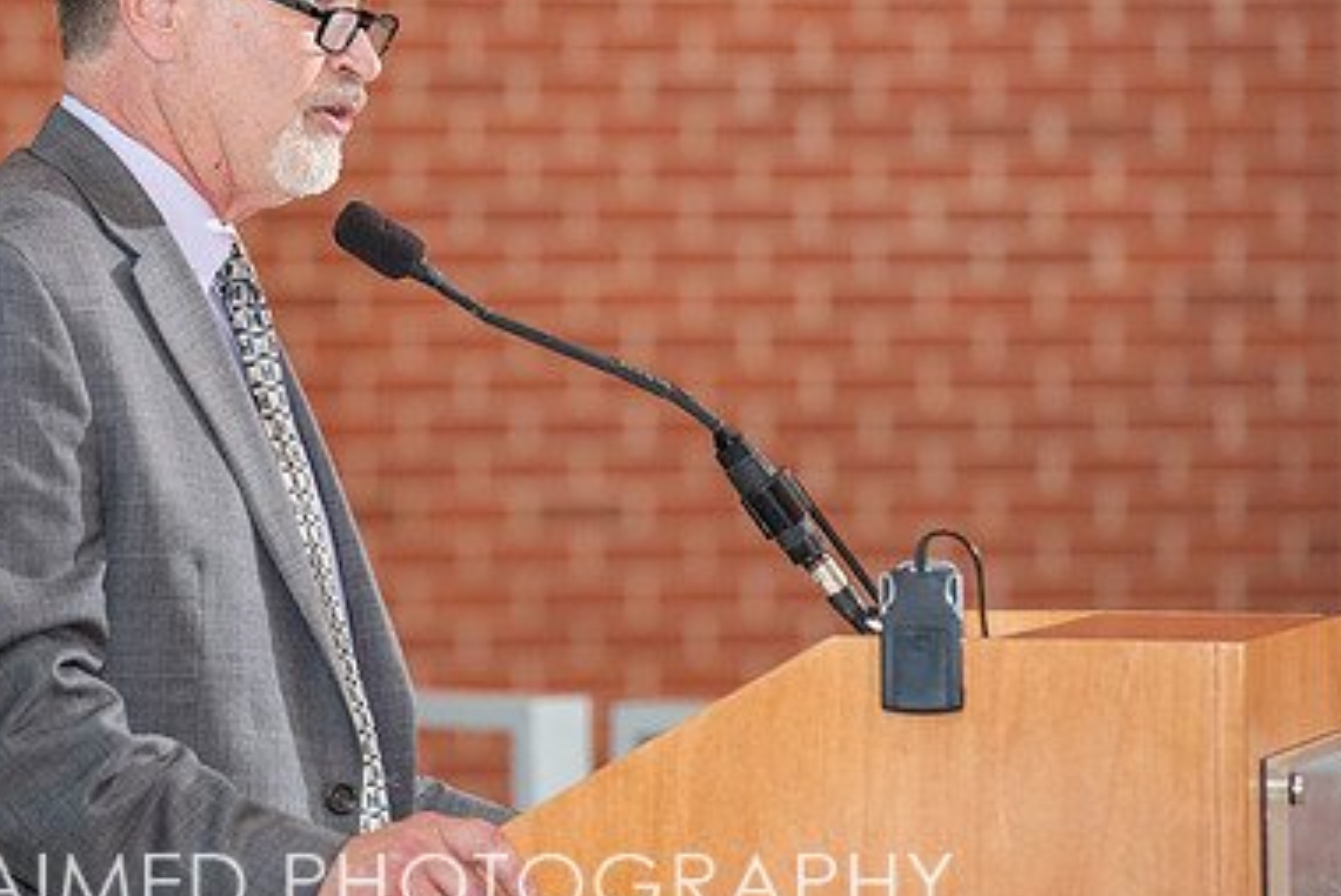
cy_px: 234
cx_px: 412
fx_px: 11966
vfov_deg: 4.3
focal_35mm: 321
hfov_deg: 6.4
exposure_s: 1/200
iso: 1250
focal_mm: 200
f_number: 5
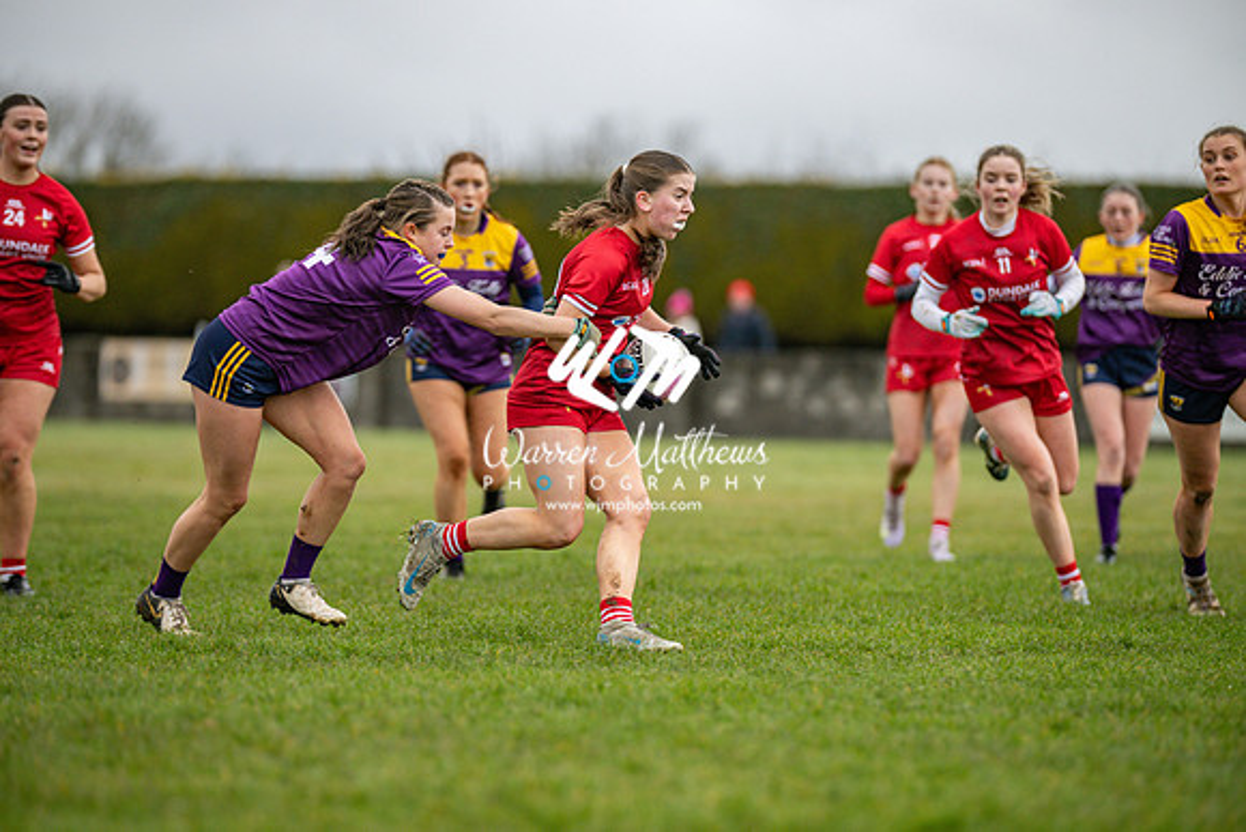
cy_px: 416
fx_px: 8308
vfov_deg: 5.7
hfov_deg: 8.6
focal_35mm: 240
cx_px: 623
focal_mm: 240
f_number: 2.8
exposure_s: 1/1000
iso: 400
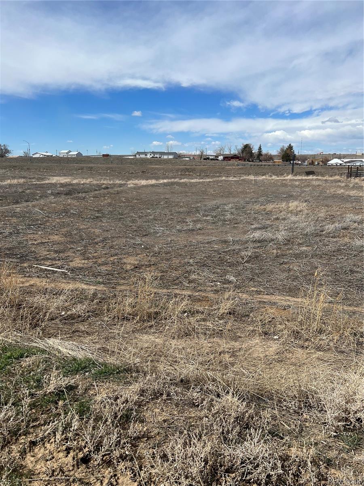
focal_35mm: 26
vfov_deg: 67.3
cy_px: 243
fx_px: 365
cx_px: 182
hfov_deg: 53.1
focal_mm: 5.7
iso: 50
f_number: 1.5
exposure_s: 1/6211
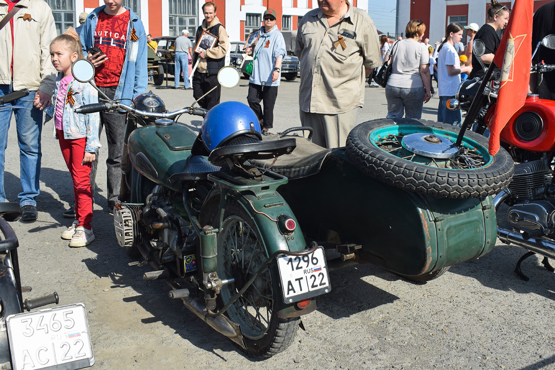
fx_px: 532
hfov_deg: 55.1
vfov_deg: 38.4
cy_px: 185
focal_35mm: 34
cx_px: 278
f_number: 7.1
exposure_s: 1/640
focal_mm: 23
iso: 200
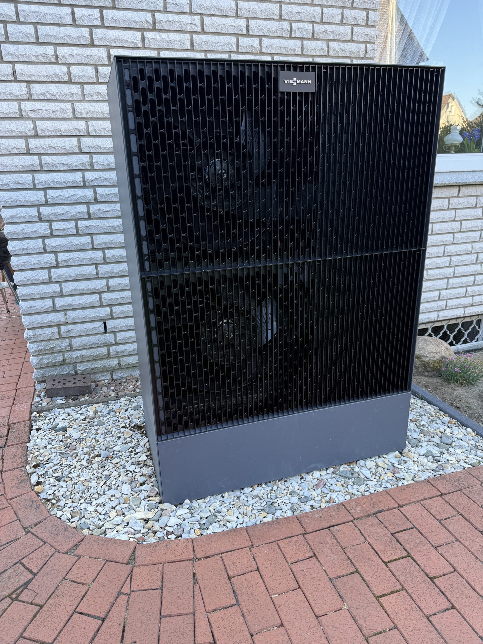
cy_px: 322
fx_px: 446
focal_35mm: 24
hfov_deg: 56.8
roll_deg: +0.4
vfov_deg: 71.6
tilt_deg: -18.0
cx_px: 242
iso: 64
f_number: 1.78
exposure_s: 1/121
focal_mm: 6.76
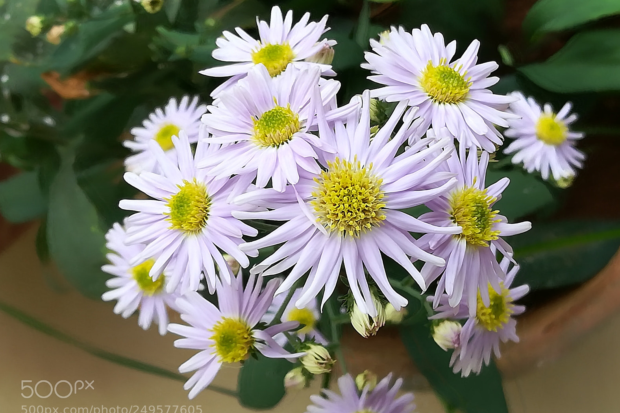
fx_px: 964
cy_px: 205
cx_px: 311
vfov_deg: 24.2
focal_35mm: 56
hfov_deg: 35.6
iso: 50
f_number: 2.2
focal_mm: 3.83
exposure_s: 1/129
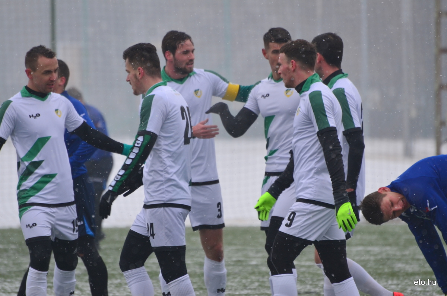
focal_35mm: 420
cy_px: 148
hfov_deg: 4.9
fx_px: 5205
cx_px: 224
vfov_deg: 3.3
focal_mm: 280
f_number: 5.6
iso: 400
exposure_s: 1/640
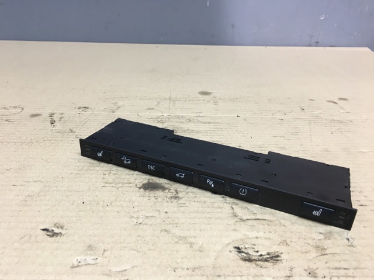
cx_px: 187
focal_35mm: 29
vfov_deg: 48.2
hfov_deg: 61.7
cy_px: 140
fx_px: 313
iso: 64
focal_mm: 4.15
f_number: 2.2
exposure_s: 1/33
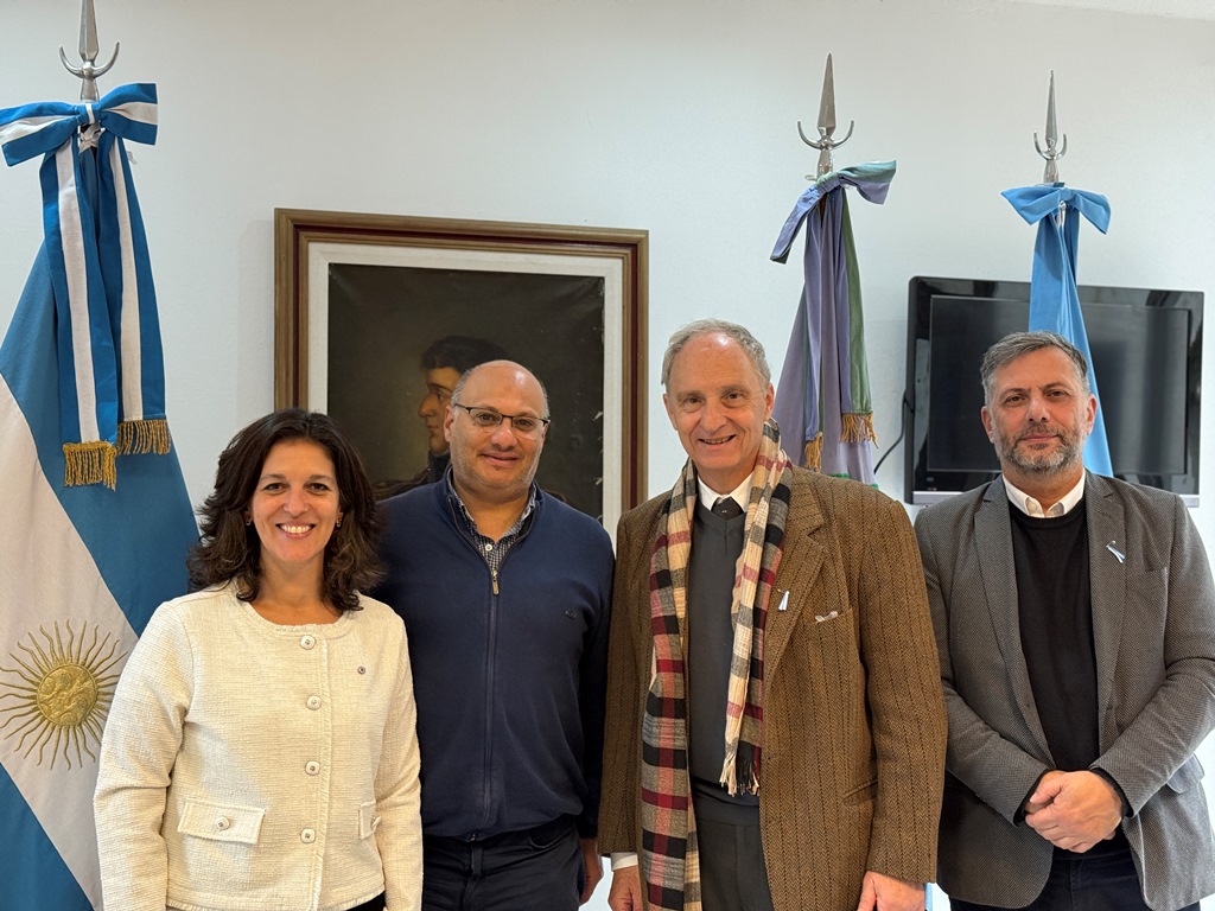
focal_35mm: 48
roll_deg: -0.1
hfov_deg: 39.7
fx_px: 1685
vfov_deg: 30.3
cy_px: 456
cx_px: 608
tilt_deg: +0.3
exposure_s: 1/100
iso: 320
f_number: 1.78
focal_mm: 6.76
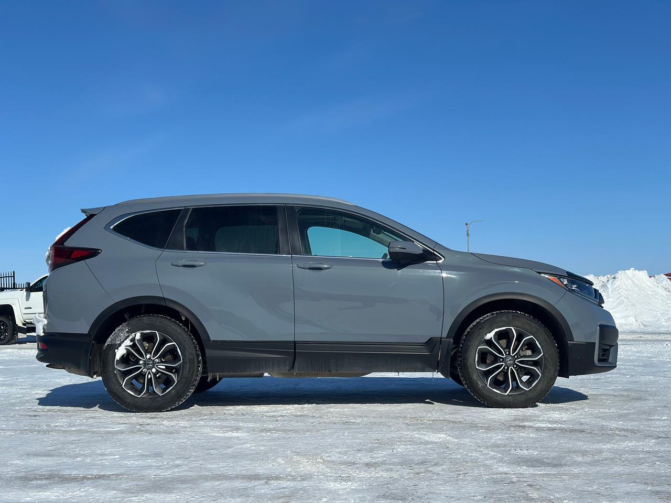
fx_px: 930
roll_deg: +1.1
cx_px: 336
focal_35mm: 48
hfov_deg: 39.7
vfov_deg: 30.3
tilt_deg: +2.8
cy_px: 252
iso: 100
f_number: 1.78
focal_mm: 6.86
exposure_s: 1/15873
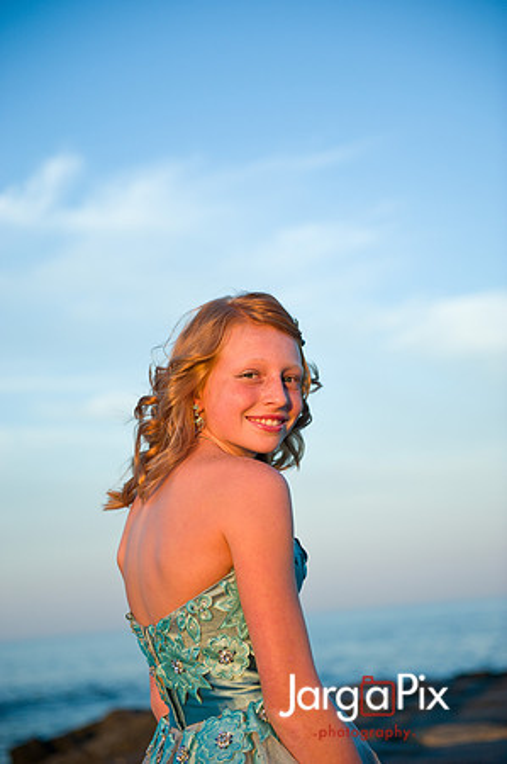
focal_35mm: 62
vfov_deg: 32.4
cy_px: 382
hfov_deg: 21.9
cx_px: 254
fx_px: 1313
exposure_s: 1/800
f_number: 3.2
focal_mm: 62
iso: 200
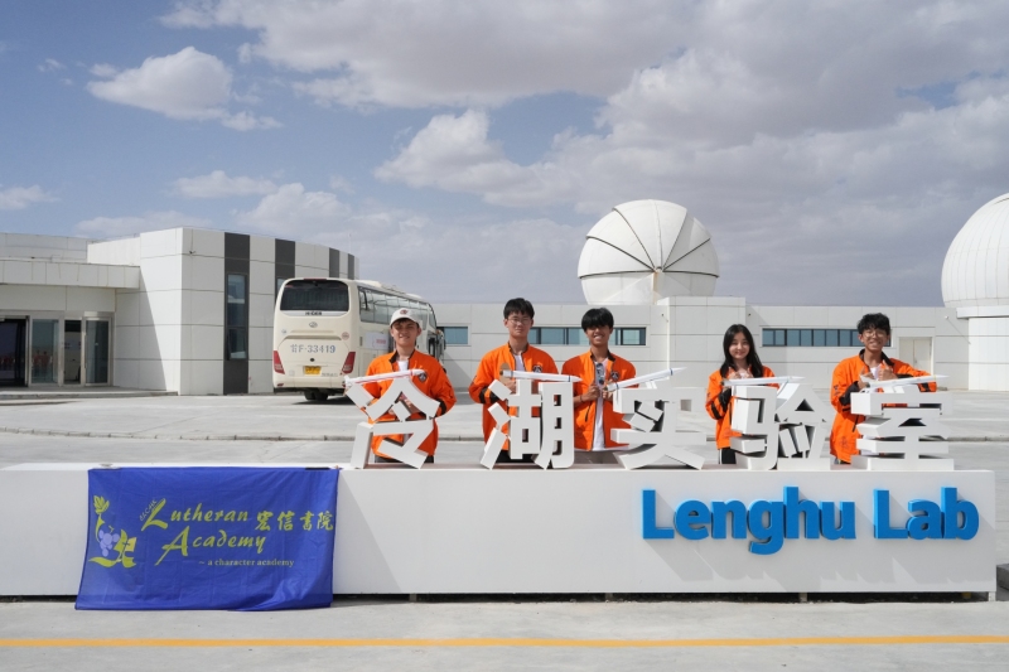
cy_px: 336
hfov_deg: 48.5
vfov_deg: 33.4
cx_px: 504
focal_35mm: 40
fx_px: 1121
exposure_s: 1/8000
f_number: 11
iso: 2500
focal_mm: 40
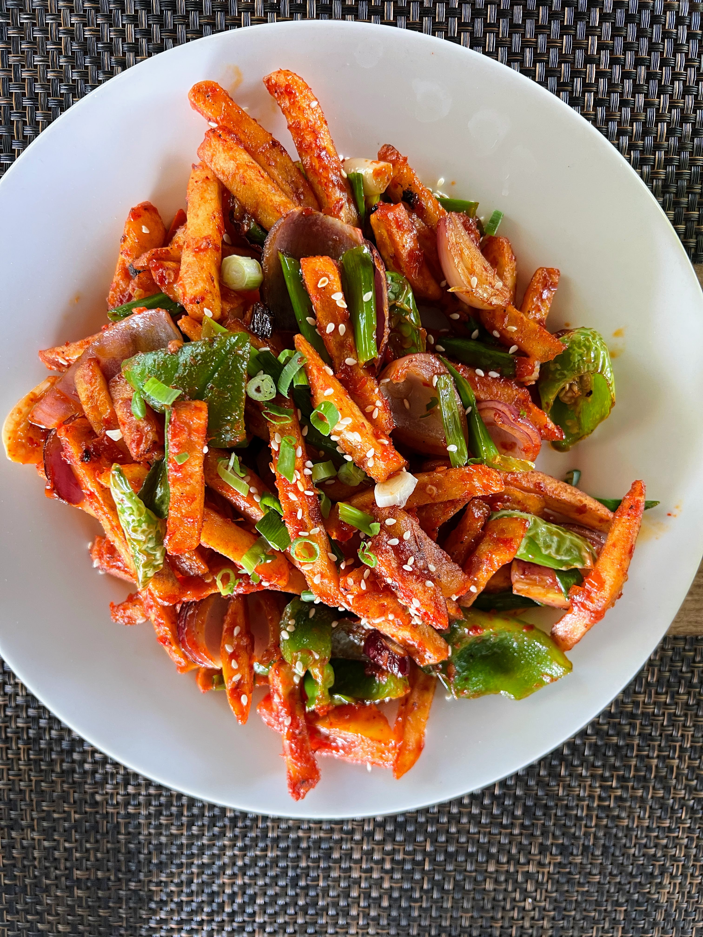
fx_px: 704
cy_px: 468
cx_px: 352
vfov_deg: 67.3
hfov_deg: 53.1
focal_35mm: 26
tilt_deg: -79.4
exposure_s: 1/60
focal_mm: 5.7
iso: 125
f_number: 1.5
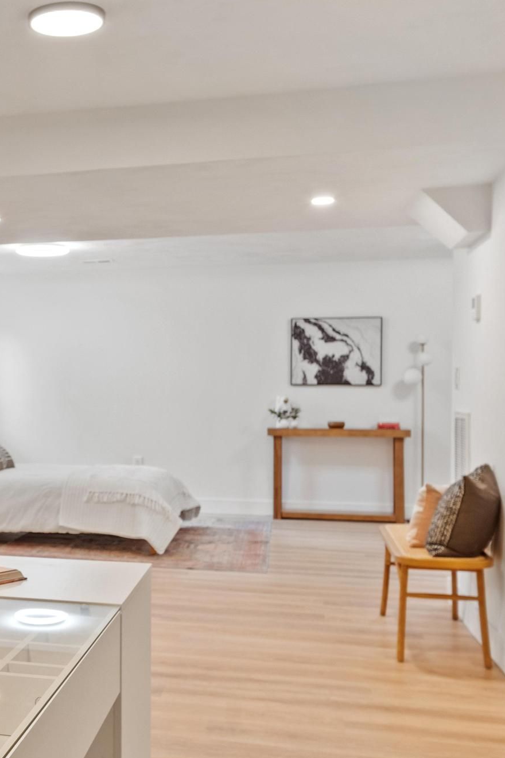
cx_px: -44
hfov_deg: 25.2
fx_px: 1052
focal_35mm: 50
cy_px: 382
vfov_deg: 39.6
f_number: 8
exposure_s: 1/2
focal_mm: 22
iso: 320
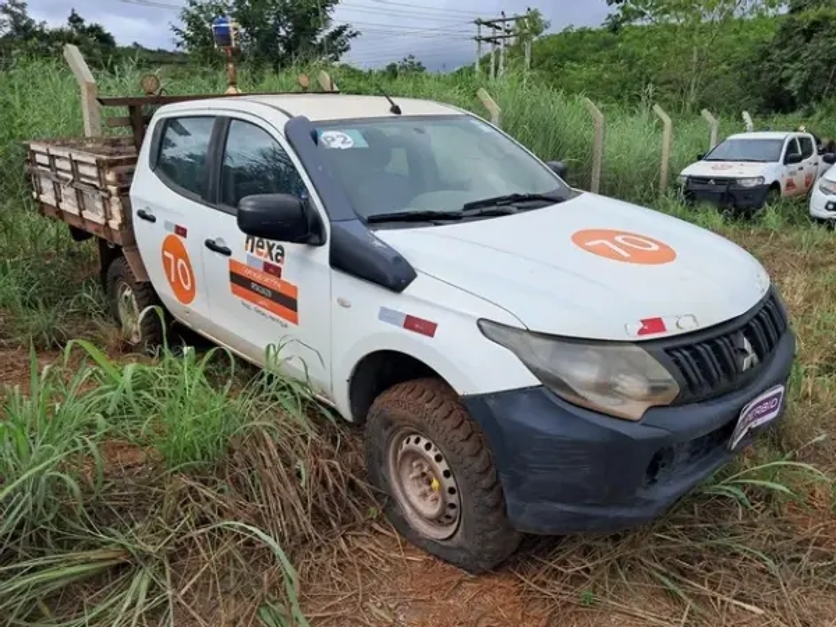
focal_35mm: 27
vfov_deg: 51.4
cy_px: 314
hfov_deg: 65.3
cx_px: 418
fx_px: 652
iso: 50
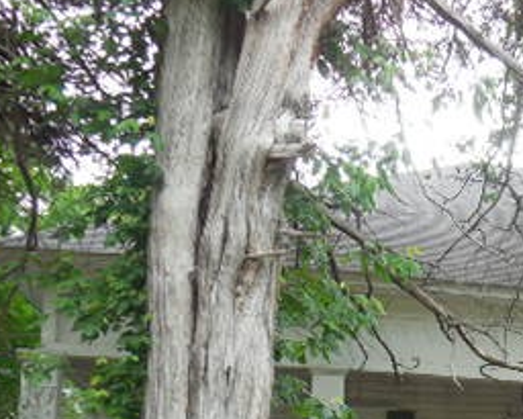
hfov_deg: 28.4
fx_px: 945
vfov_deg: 24.0
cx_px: 564
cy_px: 413
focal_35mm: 61
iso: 125
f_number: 3.1
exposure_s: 1/160
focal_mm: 4.5
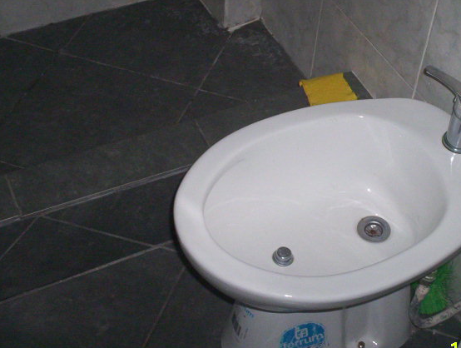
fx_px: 747
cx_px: 292
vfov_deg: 26.2
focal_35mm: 56
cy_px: 160
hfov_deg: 34.1
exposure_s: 1/60
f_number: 4.5
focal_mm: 4.99
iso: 140
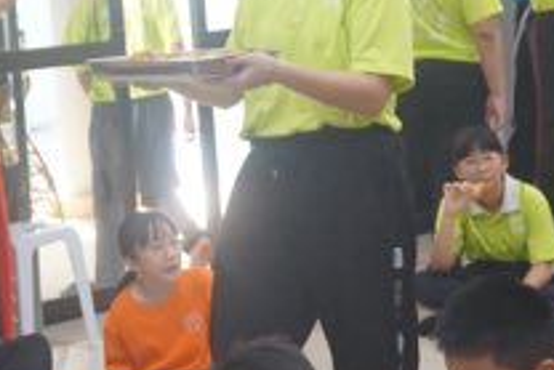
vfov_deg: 12.0
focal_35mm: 114
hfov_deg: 17.8
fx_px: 1758
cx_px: 168
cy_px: 64
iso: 3200
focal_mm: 33
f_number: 5
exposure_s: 1/100
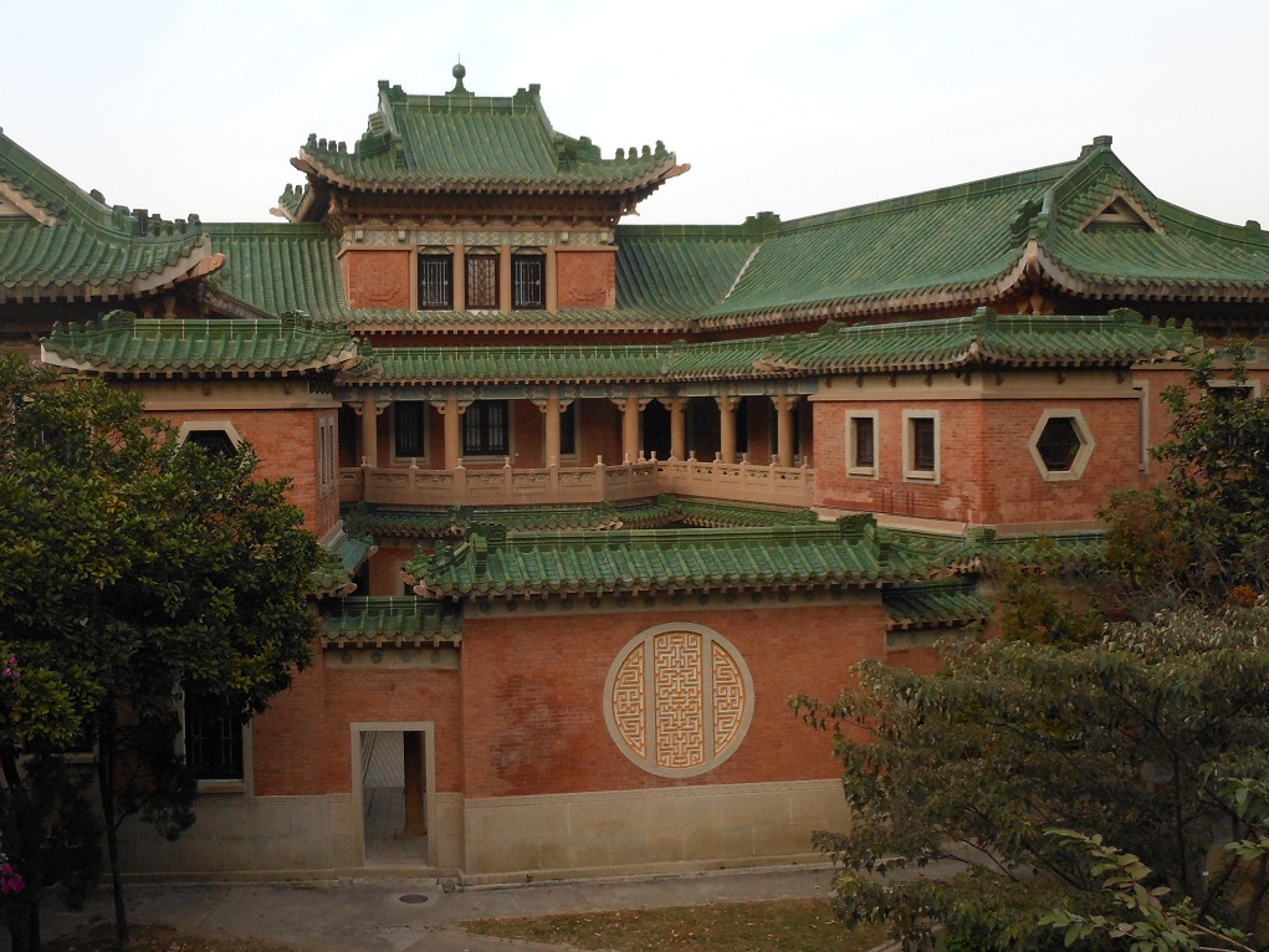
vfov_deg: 34.3
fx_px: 1540
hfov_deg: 44.4
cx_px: 467
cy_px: 446
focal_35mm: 42
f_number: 4
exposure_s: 1/500
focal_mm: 5.9
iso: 200
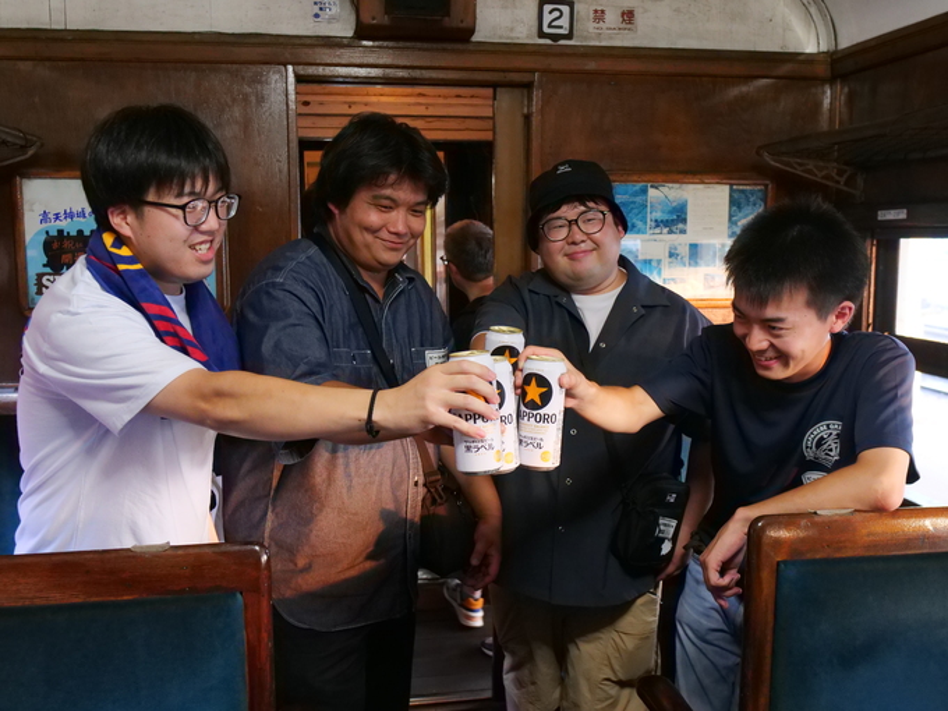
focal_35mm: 32
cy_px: 356
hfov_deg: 56.8
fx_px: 876
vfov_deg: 44.2
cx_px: 474
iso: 3200
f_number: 3.5
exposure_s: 1/50
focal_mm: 16
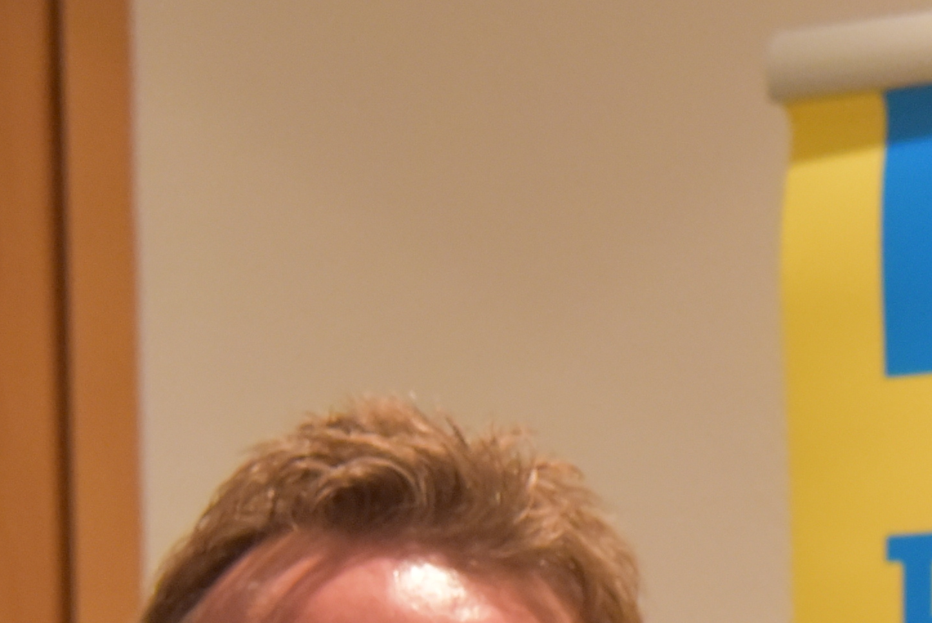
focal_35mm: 183
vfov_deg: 7.3
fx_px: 4740
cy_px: 1136
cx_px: 1312
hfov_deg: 10.9
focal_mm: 44
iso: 5000
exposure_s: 1/60
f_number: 4
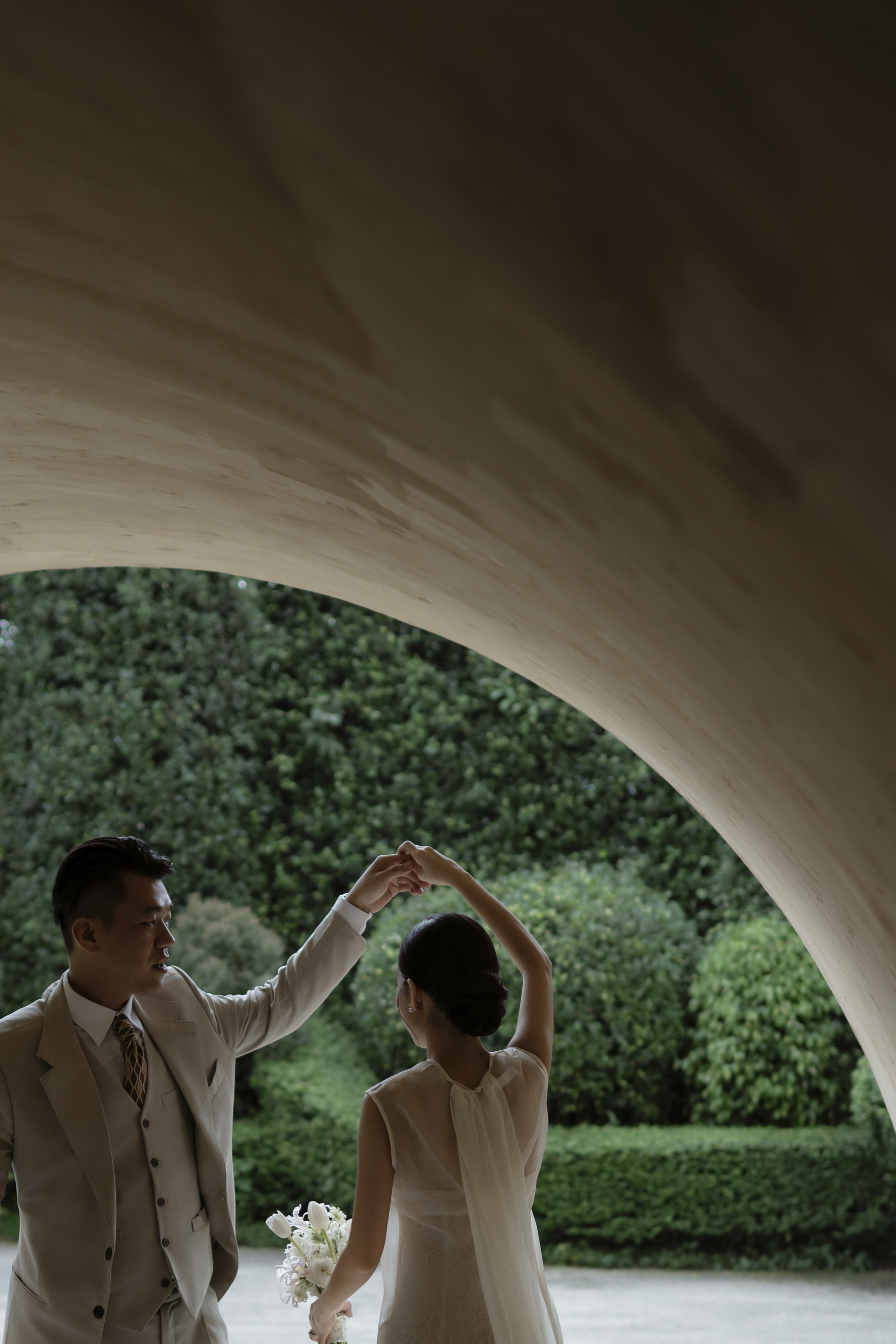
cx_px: 352
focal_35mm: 66
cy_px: 1137
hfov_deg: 20.6
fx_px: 2464
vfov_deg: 29.6
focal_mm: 35
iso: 100
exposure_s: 1/800
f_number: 2
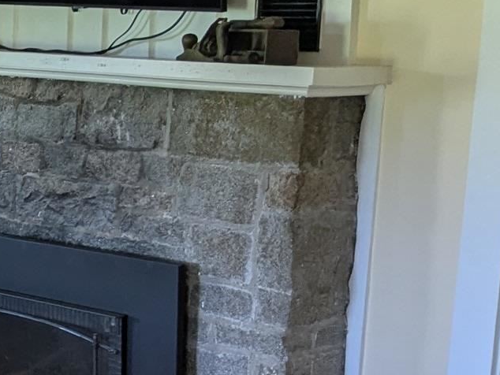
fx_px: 1575
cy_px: 312
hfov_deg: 15.2
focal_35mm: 109
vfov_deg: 13.5
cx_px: -440
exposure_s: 1/24
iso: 56
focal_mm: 4.38
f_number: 1.73
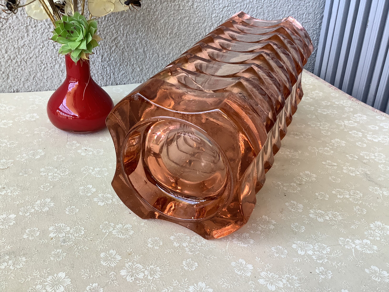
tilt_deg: -26.5
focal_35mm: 31
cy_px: 146
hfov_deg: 58.4
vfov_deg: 45.4
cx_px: 194
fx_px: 348
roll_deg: -1.9
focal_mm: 3.3
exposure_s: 1/50
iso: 64
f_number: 2.4
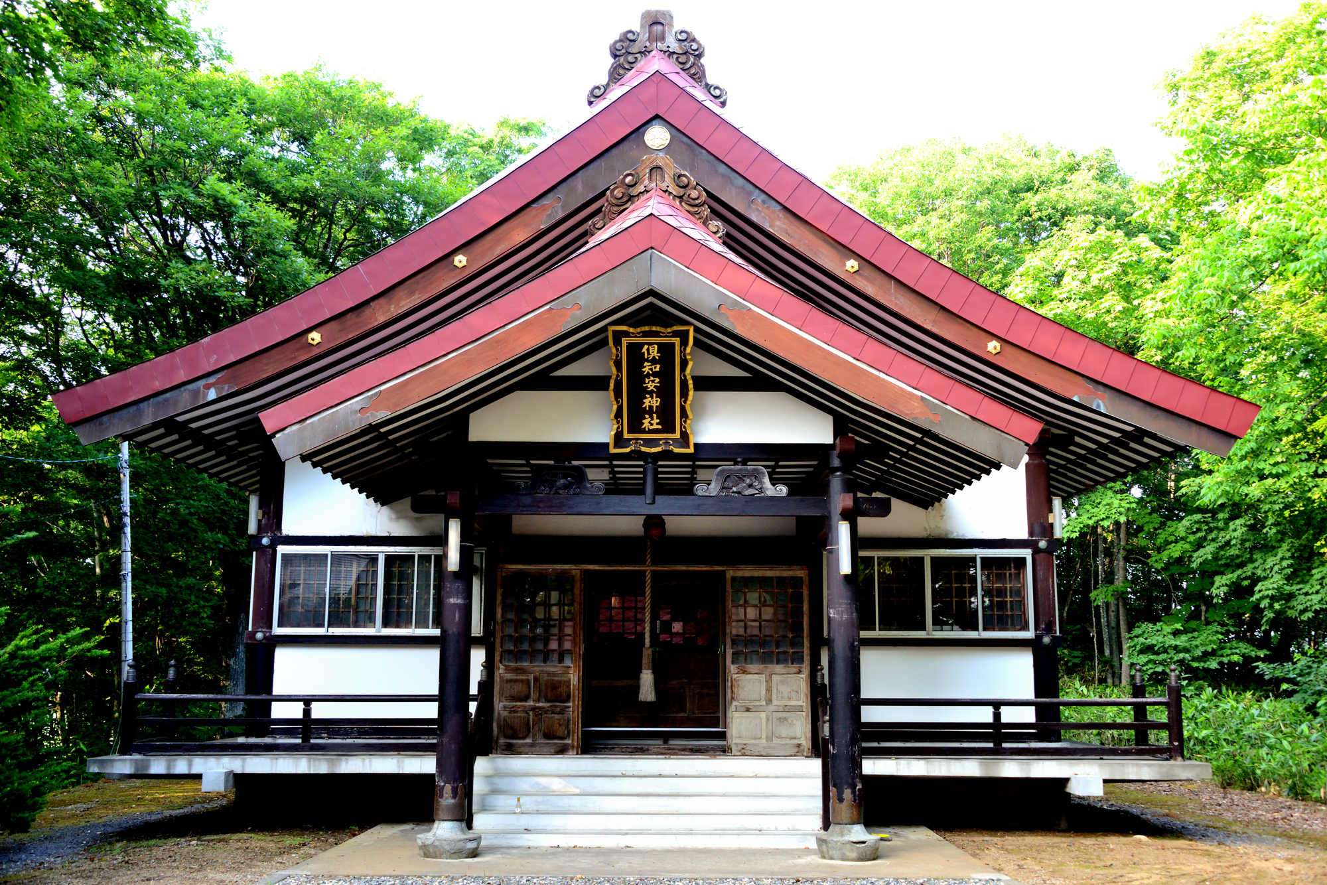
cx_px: 664
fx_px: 1401
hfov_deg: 50.7
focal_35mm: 38
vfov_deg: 35.1
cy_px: 442
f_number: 5.6
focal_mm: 38
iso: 1600
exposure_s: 1/250
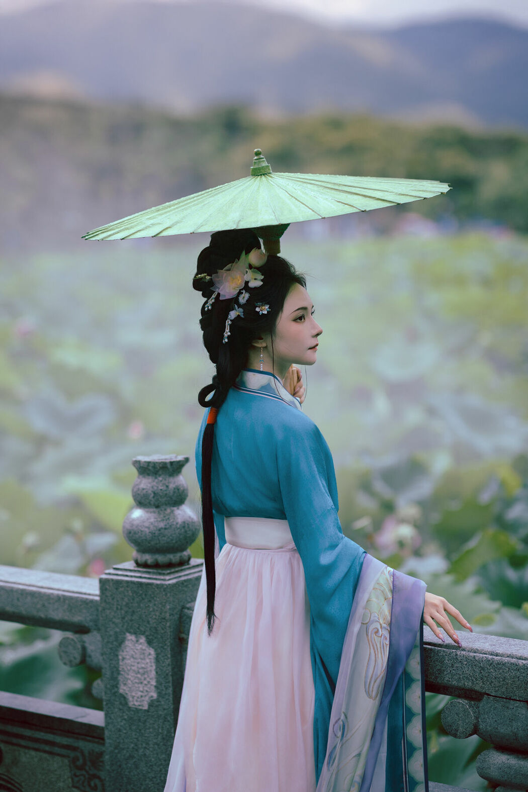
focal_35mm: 85
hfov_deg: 16.1
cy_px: 396
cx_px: 264
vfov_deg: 23.9
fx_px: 1870
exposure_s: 1/800
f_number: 2
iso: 200
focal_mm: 85
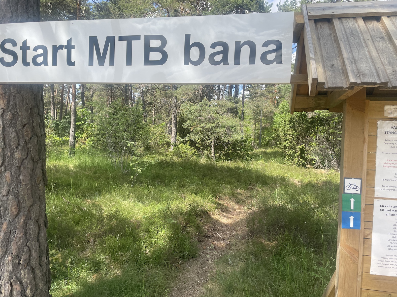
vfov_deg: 53.1
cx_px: 198
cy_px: 148
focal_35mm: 26
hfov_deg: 67.3
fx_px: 298
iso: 32
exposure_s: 1/1171
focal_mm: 4.2
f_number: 1.6
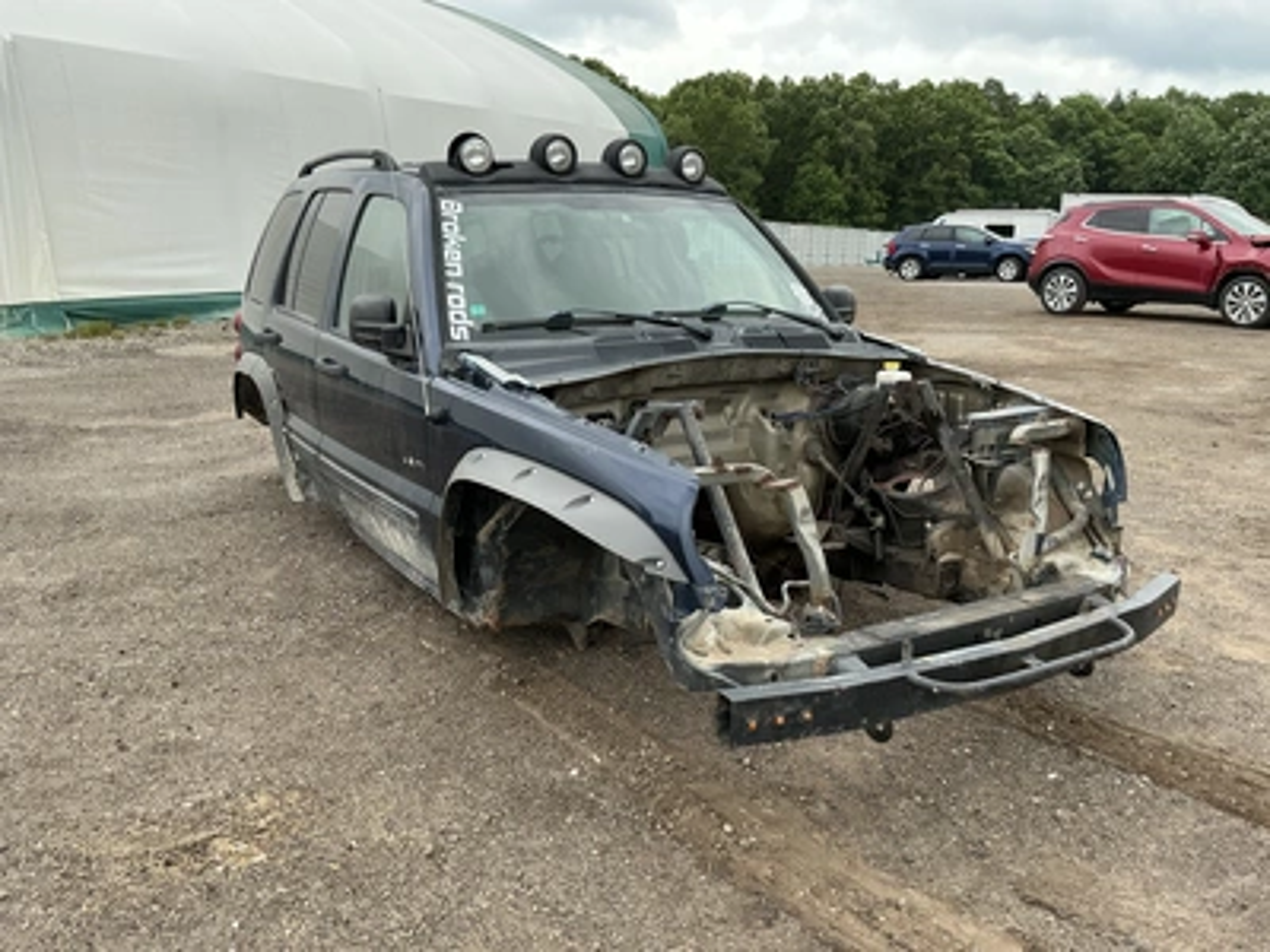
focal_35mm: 28
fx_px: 1027
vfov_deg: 49.7
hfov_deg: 63.4
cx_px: 635
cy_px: 476
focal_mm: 3
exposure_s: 1/495
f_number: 1.8
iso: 25
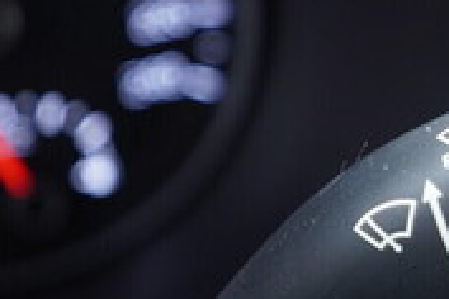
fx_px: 1397
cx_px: 647
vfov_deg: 12.2
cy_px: 128
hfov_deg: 16.8
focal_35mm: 112
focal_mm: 24
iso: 400
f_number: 2.8
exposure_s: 1/40
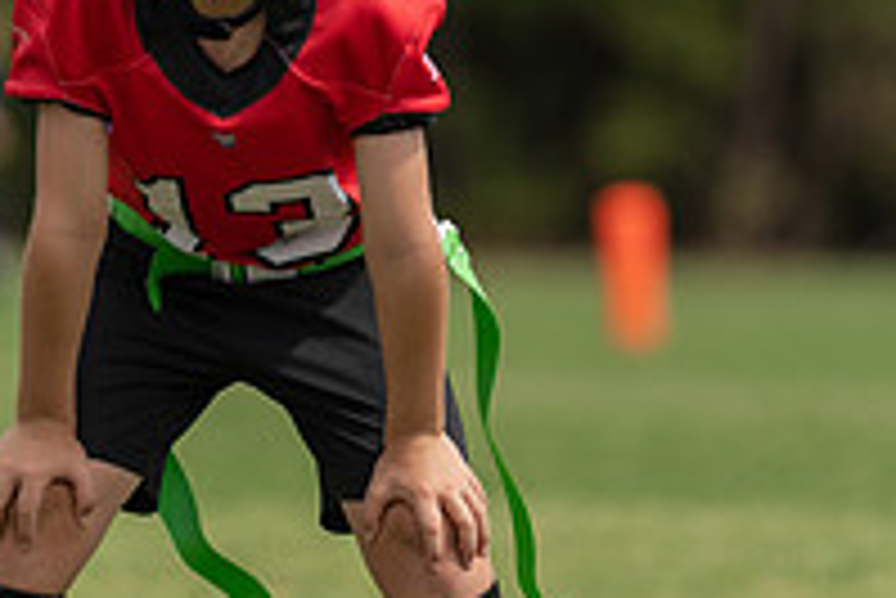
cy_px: 188
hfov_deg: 2.9
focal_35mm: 716
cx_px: 218
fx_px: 17833
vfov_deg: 1.9
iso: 100
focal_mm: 200
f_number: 2.8
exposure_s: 1/2500
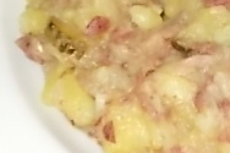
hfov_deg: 14.3
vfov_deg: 9.9
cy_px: 6
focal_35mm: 138
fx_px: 881
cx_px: 295
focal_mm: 6.9
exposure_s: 1/30
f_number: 3.9
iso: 200
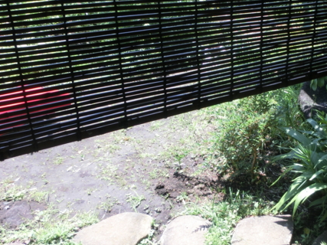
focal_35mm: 45
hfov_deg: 40.1
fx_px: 425
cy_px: 86
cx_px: 268
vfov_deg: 32.0
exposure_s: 1/200
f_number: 3
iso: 80
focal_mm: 4.24
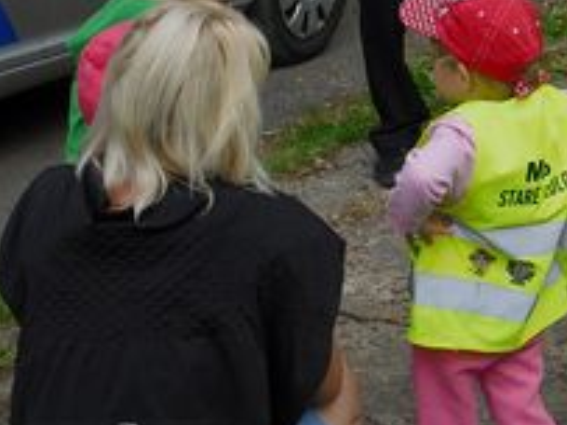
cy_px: -8
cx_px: 570
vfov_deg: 12.2
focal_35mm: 120
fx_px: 1964
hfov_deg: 16.1
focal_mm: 6.2
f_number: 5.6
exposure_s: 1/80
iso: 64
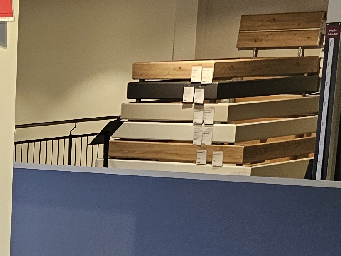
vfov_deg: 12.8
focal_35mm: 112
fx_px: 1103
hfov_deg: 15.3
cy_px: 319
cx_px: -266
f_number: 1.7
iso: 250
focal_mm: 6.3
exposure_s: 1/180
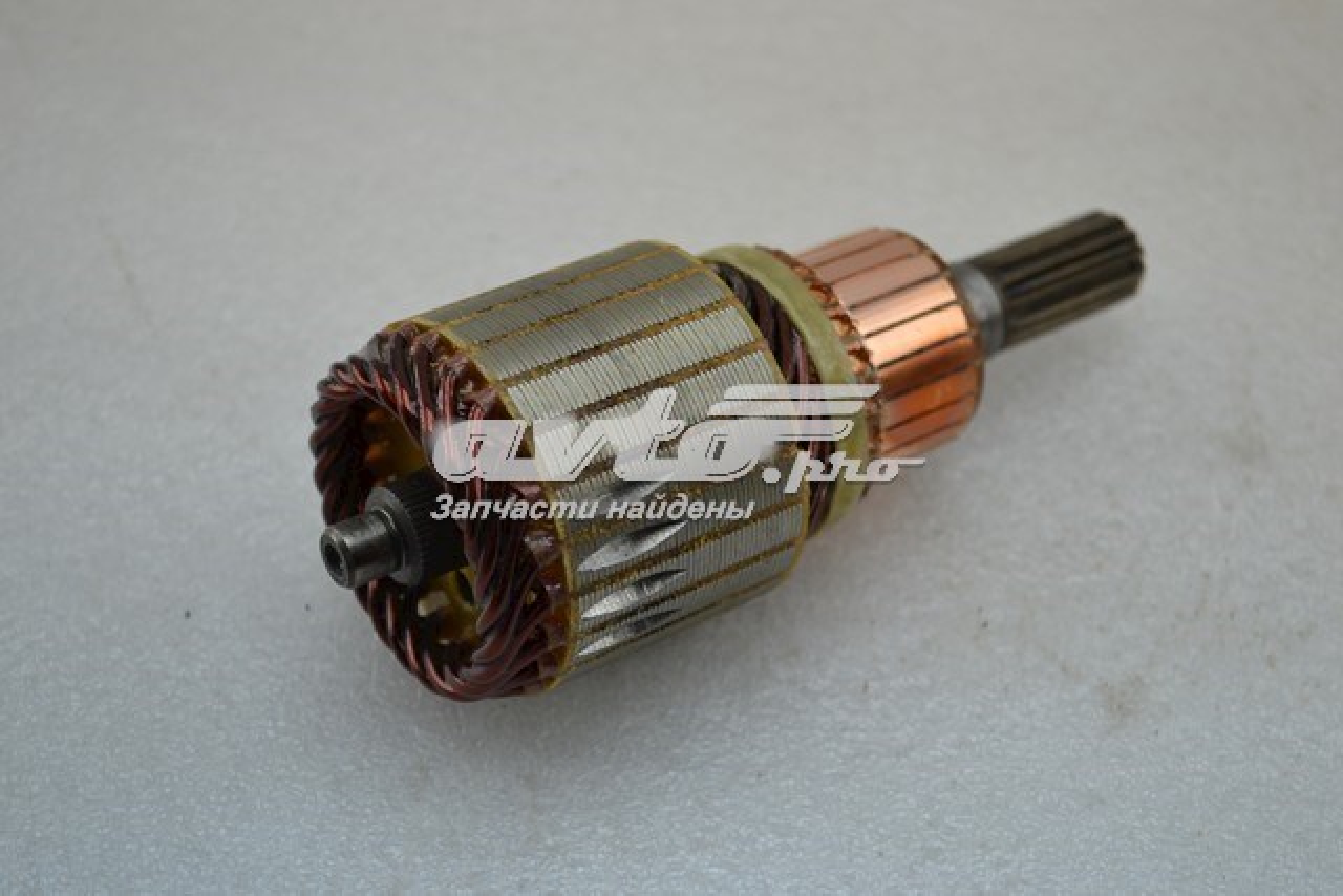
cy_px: 448
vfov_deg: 21.6
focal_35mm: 63
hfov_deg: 31.9
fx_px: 2351
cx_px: 672
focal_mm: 42
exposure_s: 1/125
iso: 220
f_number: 5.6
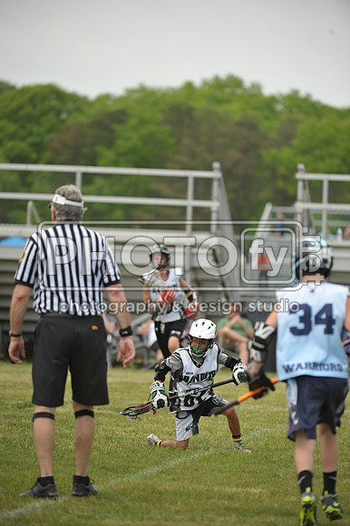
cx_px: 175
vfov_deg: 7.9
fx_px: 3796
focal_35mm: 260
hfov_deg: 5.3
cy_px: 263
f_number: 4
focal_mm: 260
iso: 800
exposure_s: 1/2500
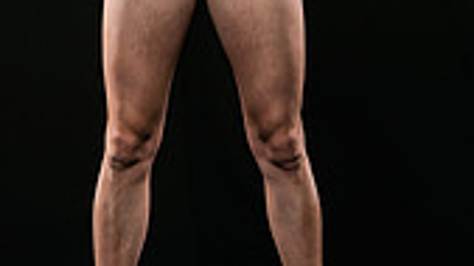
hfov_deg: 9.0
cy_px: -123
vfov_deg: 5.0
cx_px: 196
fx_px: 3016
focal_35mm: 240
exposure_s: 1/250
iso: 320
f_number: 6.3
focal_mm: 86
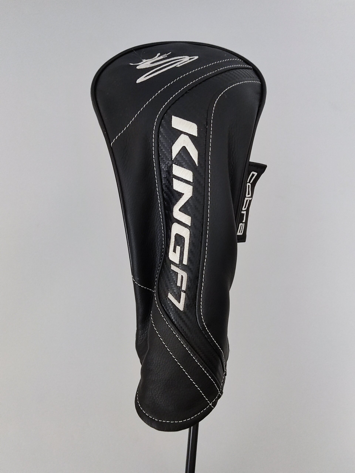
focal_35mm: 31
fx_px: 424
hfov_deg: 45.4
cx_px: 178
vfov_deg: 58.4
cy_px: 236
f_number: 1.79
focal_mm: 4.71
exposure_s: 1/33
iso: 986
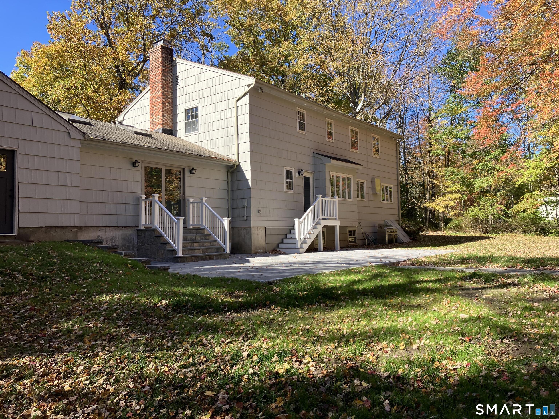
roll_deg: +0.1
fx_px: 452
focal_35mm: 28
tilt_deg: +3.6
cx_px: 280
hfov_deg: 63.4
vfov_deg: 49.7
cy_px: 210
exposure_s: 1/578
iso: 32
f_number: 1.8
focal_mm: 3.99
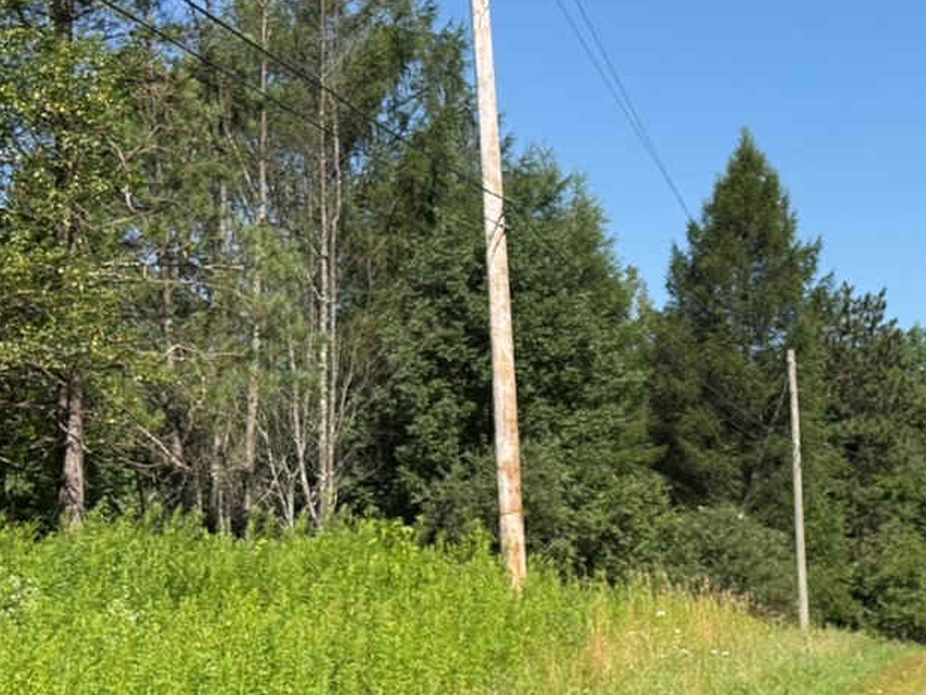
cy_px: 385
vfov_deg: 18.7
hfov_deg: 24.3
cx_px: 744
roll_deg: +0.3
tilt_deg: +6.6
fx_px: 2114
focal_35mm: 79
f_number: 1.78
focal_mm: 6.76
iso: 64
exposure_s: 1/7143
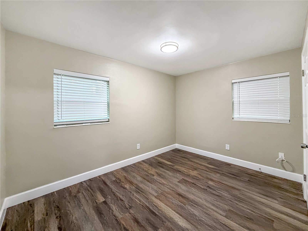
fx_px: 125
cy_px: 116
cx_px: 154
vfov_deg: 85.7
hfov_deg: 102.1
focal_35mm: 14
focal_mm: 2.22
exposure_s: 1/60
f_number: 2.2
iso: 400
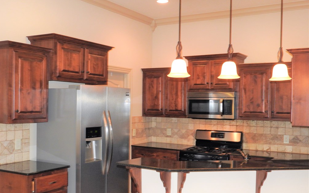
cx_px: 153
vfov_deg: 29.8
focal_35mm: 43
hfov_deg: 46.2
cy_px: 109
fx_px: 362
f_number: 3.8
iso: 200
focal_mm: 7.2
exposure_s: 1/30
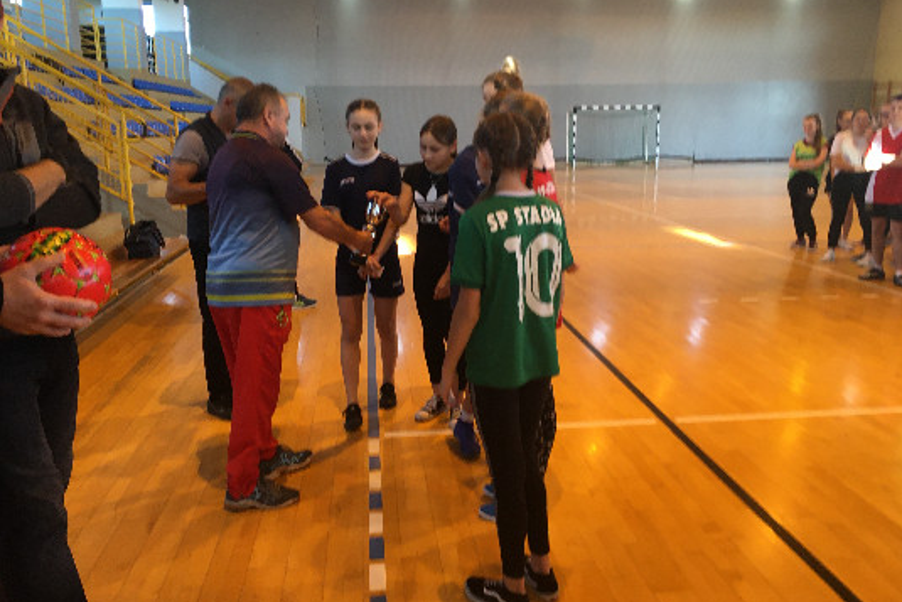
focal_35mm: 31
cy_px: 285
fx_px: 777
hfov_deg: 60.3
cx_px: 450
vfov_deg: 42.3
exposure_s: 1/33
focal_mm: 4.15
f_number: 2.2
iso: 40
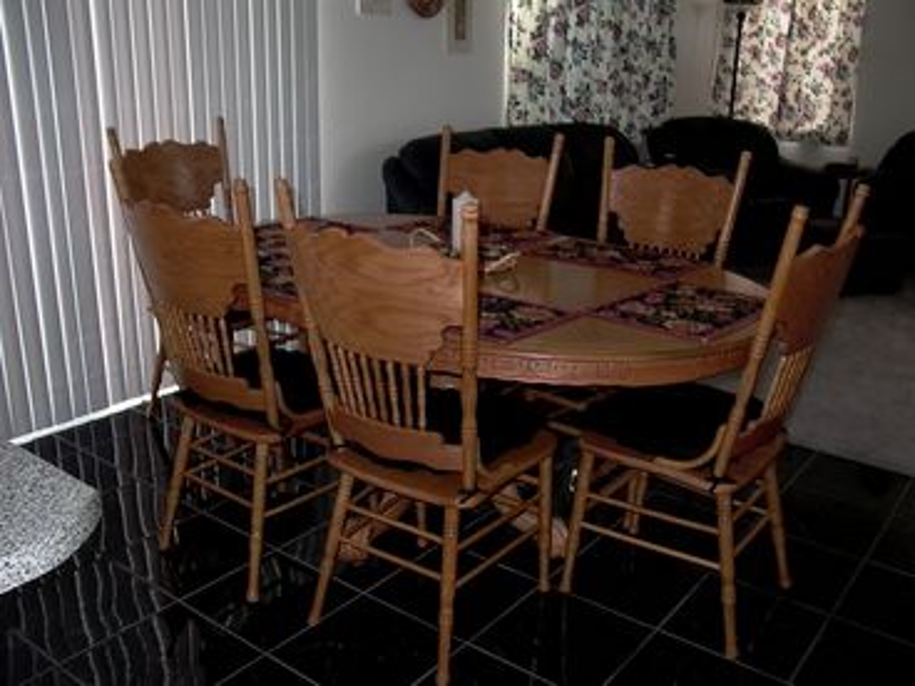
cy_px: 343
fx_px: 872
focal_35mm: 33
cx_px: 458
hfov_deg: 55.4
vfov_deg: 42.9
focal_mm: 7.13
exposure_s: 1/64.2
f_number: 2.04
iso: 100
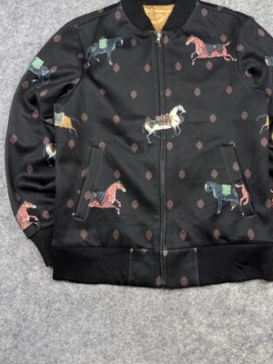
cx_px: 163
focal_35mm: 32
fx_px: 336
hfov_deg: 44.0
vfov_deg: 56.1
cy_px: 136
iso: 80
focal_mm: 6.76
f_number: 1.78
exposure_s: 1/100
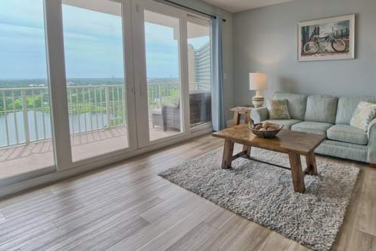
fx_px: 198
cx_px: 265
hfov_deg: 82.4
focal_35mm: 19
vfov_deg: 63.6
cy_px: 93
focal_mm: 12
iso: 500
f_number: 8
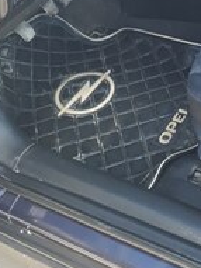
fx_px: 543
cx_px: 197
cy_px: -55
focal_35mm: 70
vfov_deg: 25.0
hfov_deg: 20.4
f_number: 1.9
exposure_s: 1/50
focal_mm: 3.6
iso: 40
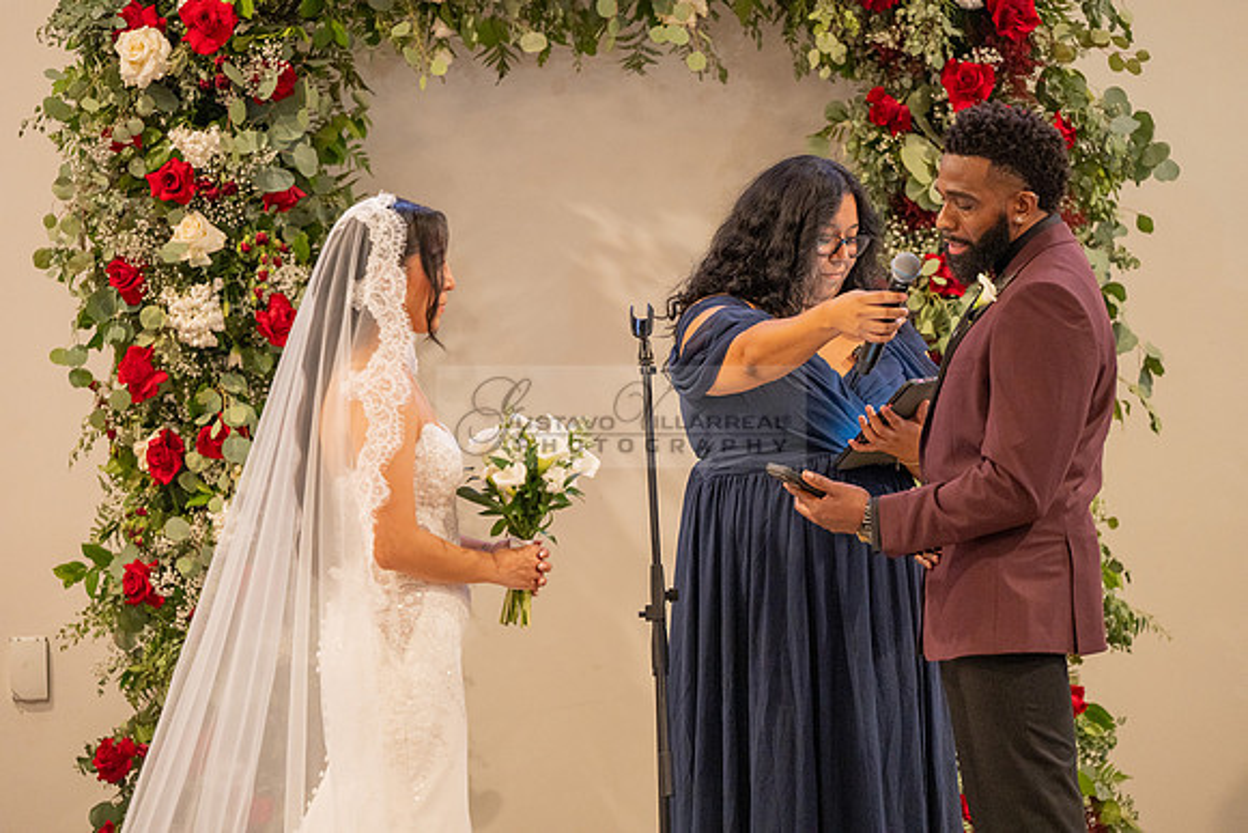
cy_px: 416
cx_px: 624
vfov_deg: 9.8
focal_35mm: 140
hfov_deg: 14.7
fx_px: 4854
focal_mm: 140
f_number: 2.8
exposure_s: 1/125
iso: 1600
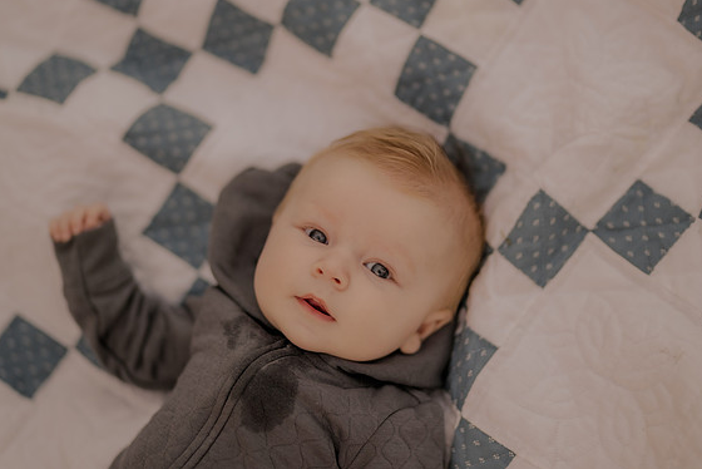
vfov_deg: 15.6
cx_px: 351
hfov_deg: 23.1
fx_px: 1717
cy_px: 228
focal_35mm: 88
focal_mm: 85
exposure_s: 1/320
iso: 200
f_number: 1.4
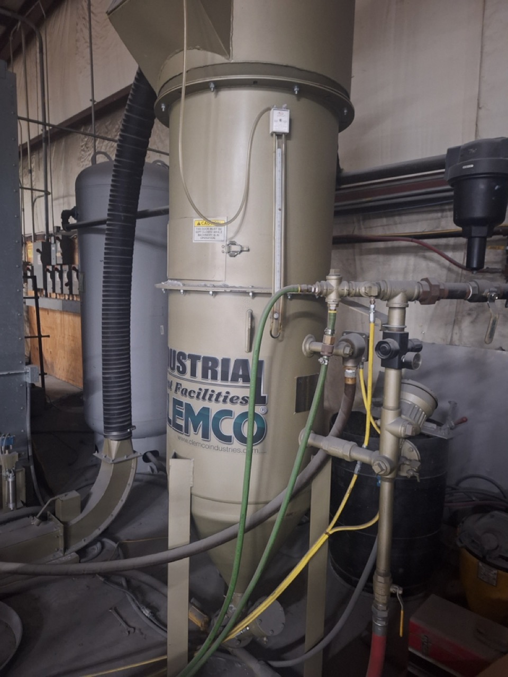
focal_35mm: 23
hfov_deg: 58.9
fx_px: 450
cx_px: 254
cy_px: 338
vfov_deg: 73.9
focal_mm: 5.54
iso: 640
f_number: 1.8
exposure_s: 1/20
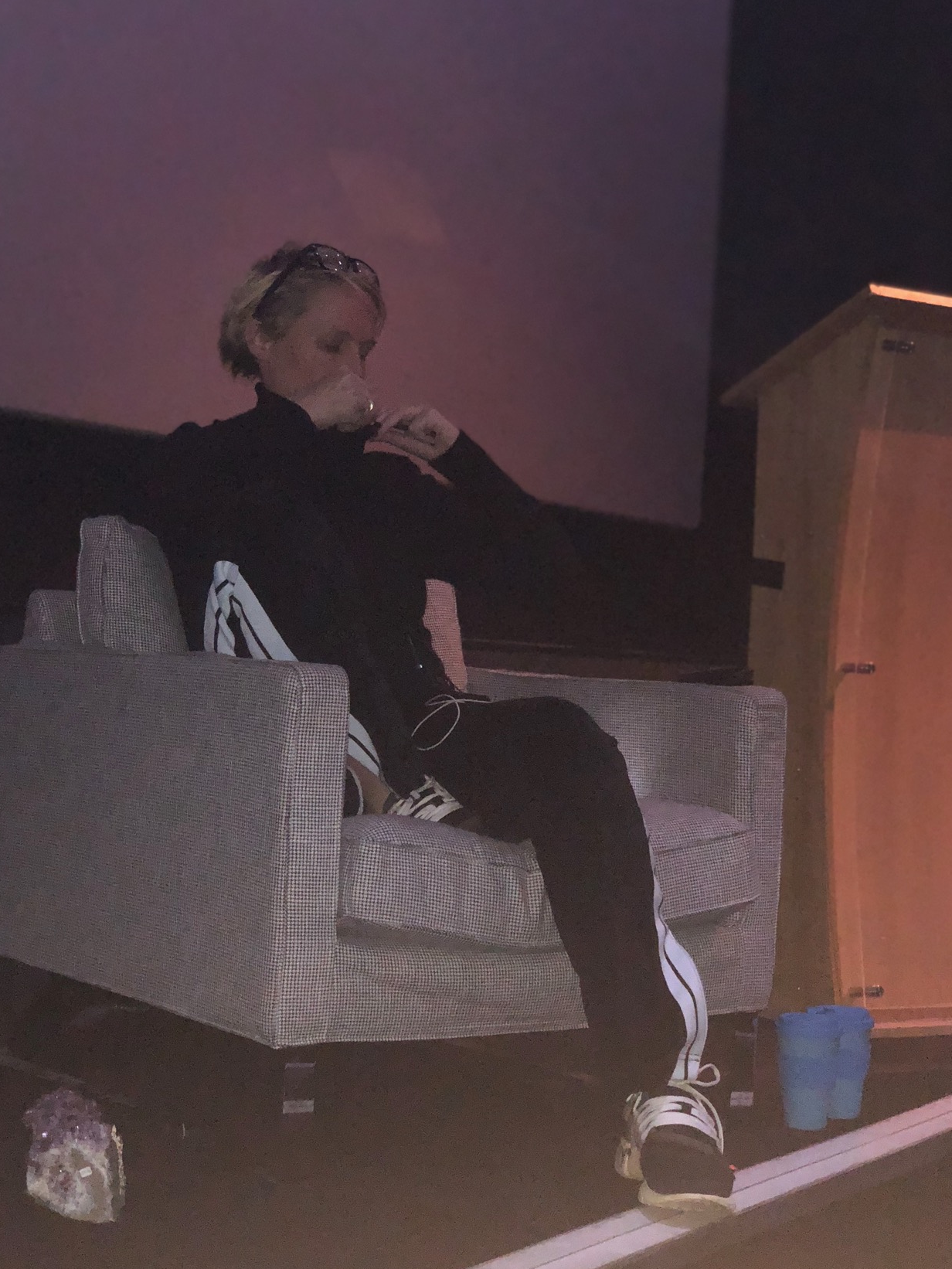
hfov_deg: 25.7
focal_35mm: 57
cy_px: 658
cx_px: 464
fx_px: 2090
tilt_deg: -0.1
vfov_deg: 33.8
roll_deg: -3.8
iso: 500
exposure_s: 1/30
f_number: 2.4
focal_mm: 6
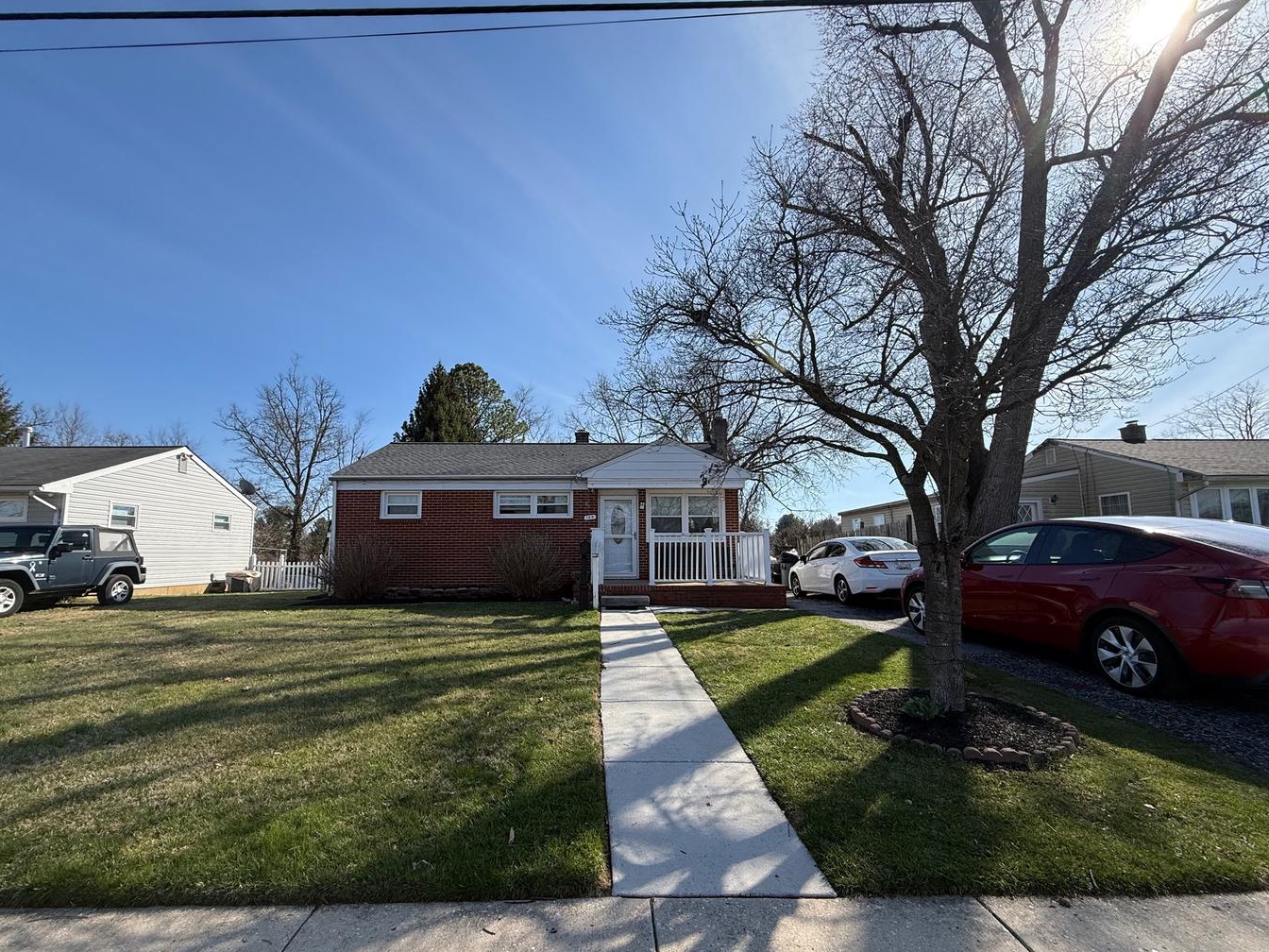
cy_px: 500
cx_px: 602
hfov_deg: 98.1
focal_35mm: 15
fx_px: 550
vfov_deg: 81.7
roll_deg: +0.0
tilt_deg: +6.7
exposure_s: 1/1698
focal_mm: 2.22
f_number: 2.2
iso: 50
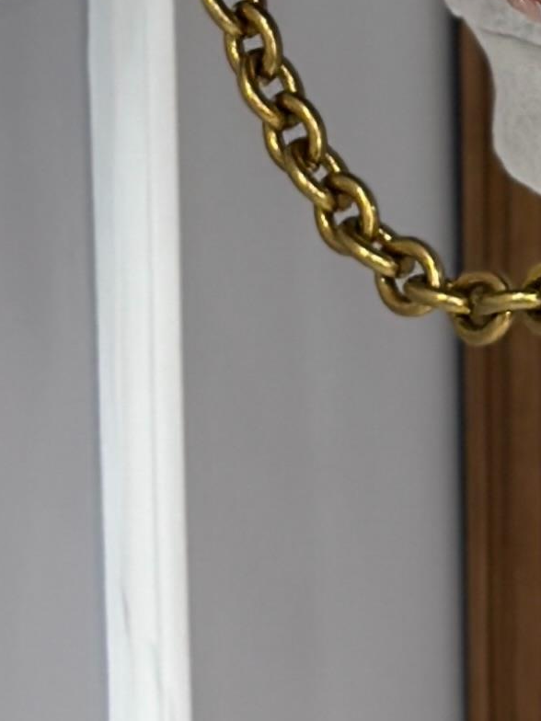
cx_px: 1153
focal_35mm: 247
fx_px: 5147
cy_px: -1025
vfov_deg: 7.5
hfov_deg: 5.8
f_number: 1.78
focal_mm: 6.86
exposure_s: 1/141
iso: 125
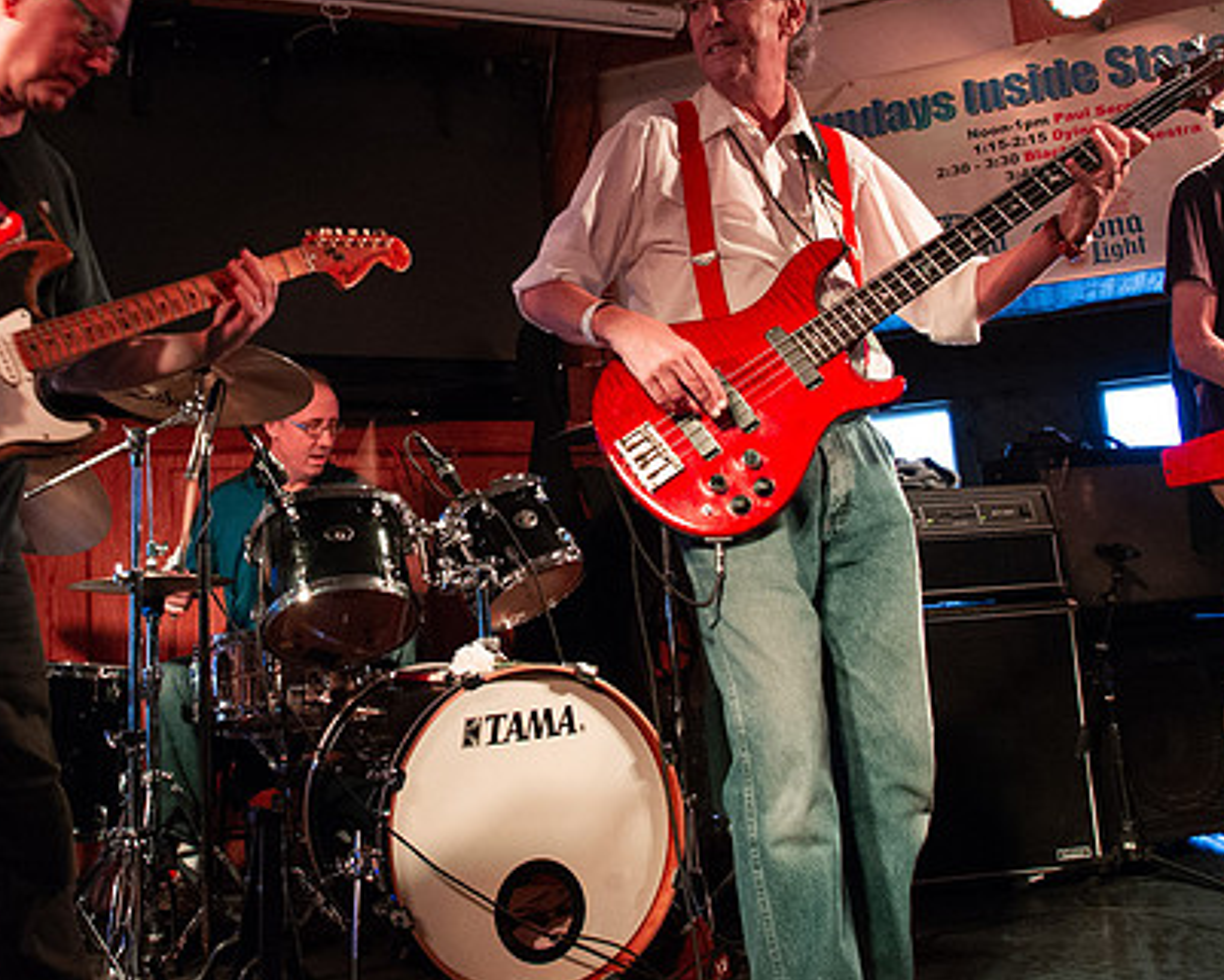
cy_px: 374
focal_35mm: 37
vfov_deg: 39.9
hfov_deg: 48.0
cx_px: 373
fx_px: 1341
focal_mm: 24
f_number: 6.3
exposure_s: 1/50
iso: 6400
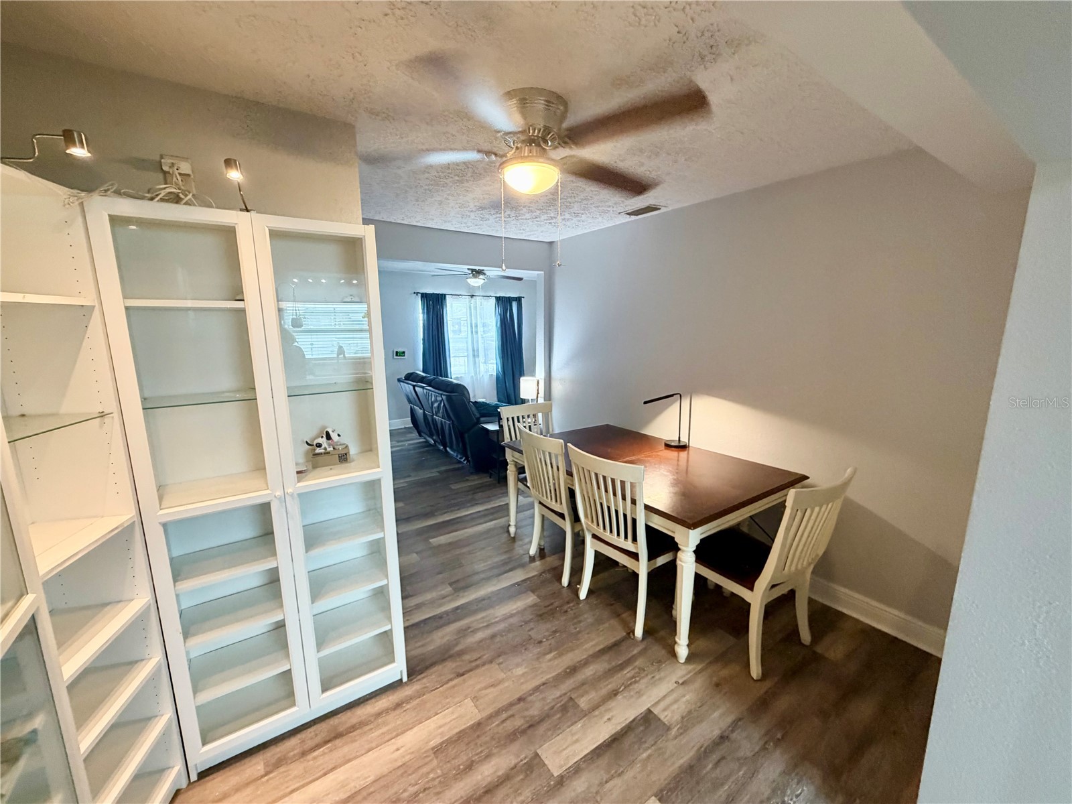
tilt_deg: -11.9
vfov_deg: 85.7
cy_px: 402
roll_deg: +0.2
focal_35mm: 14
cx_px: 536
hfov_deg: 102.1
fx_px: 434
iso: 320
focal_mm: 2.22
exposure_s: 1/60
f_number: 2.2
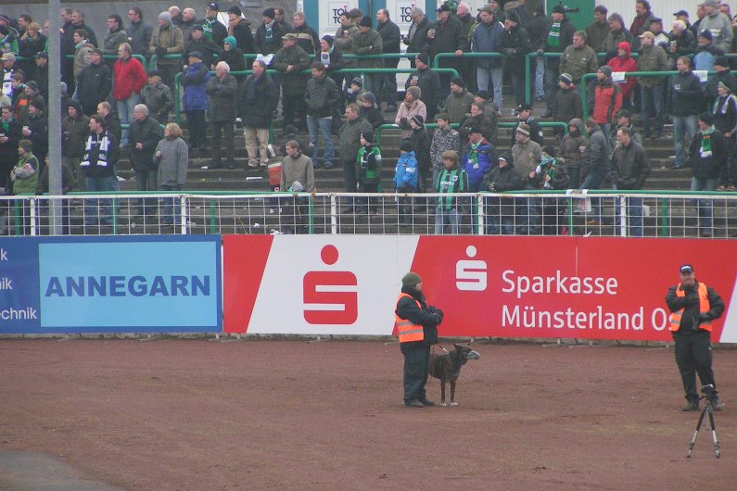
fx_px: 5548
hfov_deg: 7.6
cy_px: 225
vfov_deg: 5.1
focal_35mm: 271
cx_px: 367
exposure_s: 1/320
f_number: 3.5
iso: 160
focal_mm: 39.6
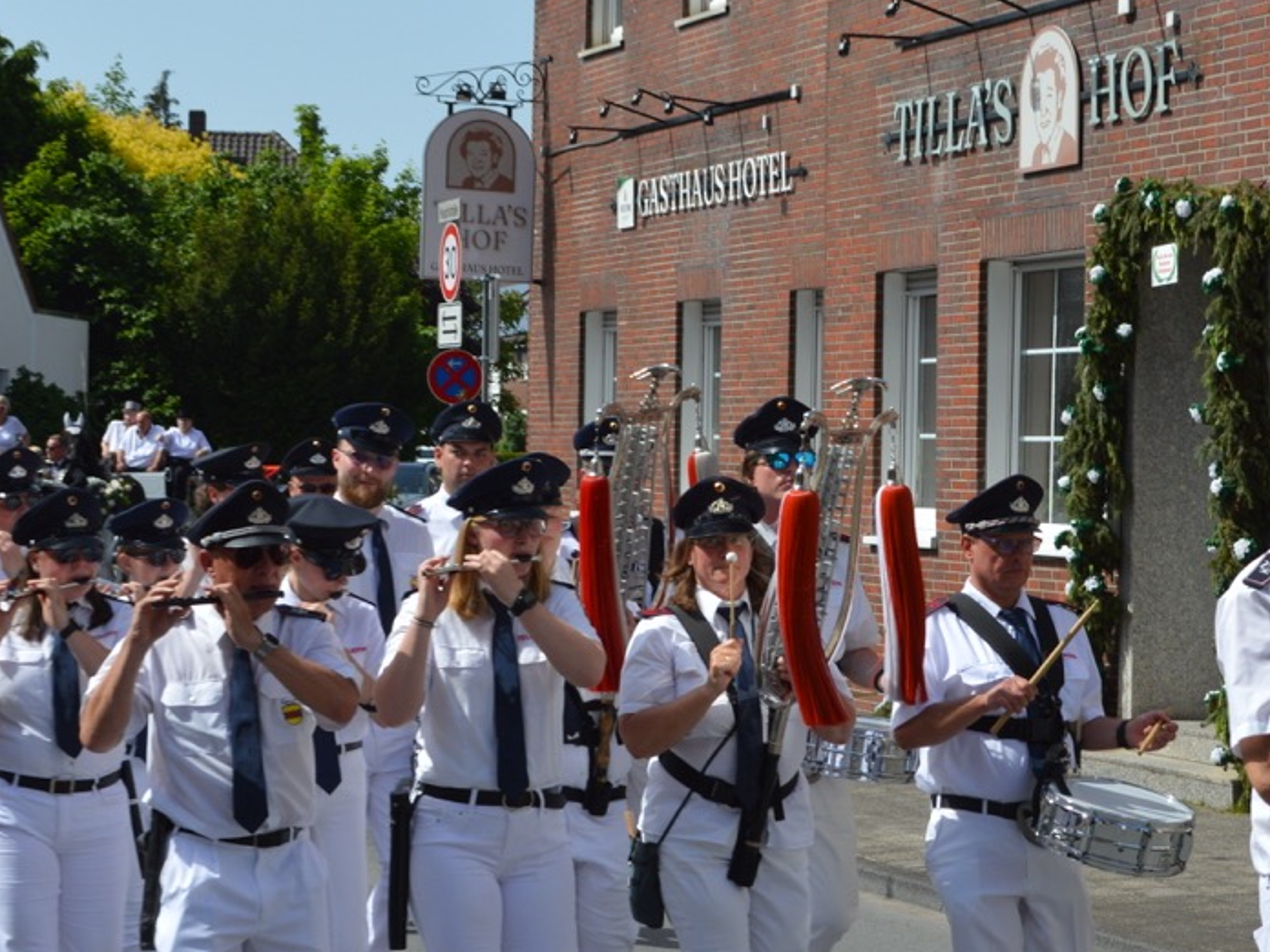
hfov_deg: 18.5
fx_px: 3889
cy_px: 643
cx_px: 920
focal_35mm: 106
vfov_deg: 13.9
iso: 100
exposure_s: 1/250
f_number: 8
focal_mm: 40
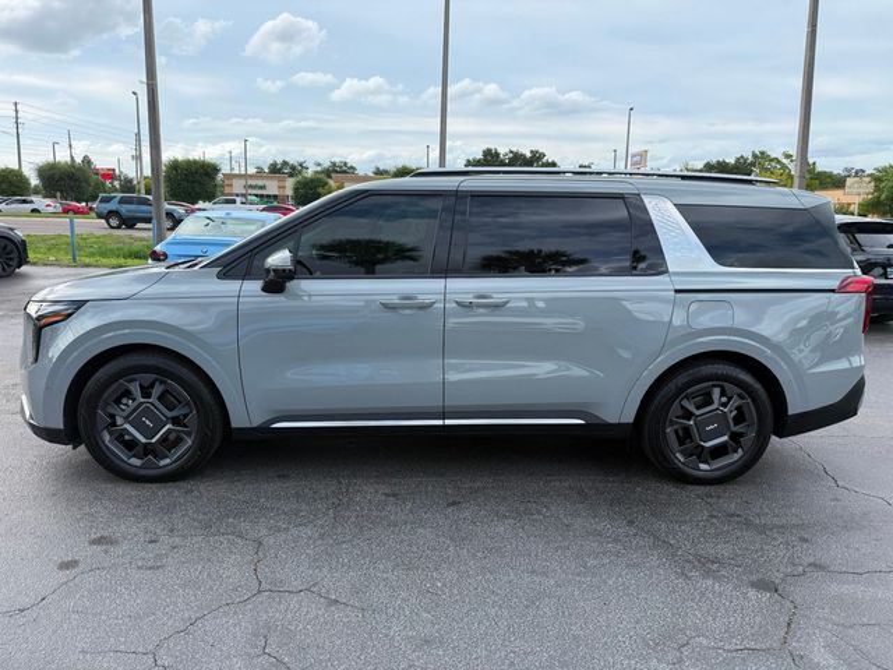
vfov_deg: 56.8
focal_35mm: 24
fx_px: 619
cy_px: 335
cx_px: 446
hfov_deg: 71.6
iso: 80
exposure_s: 1/1727
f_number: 1.78
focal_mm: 6.76
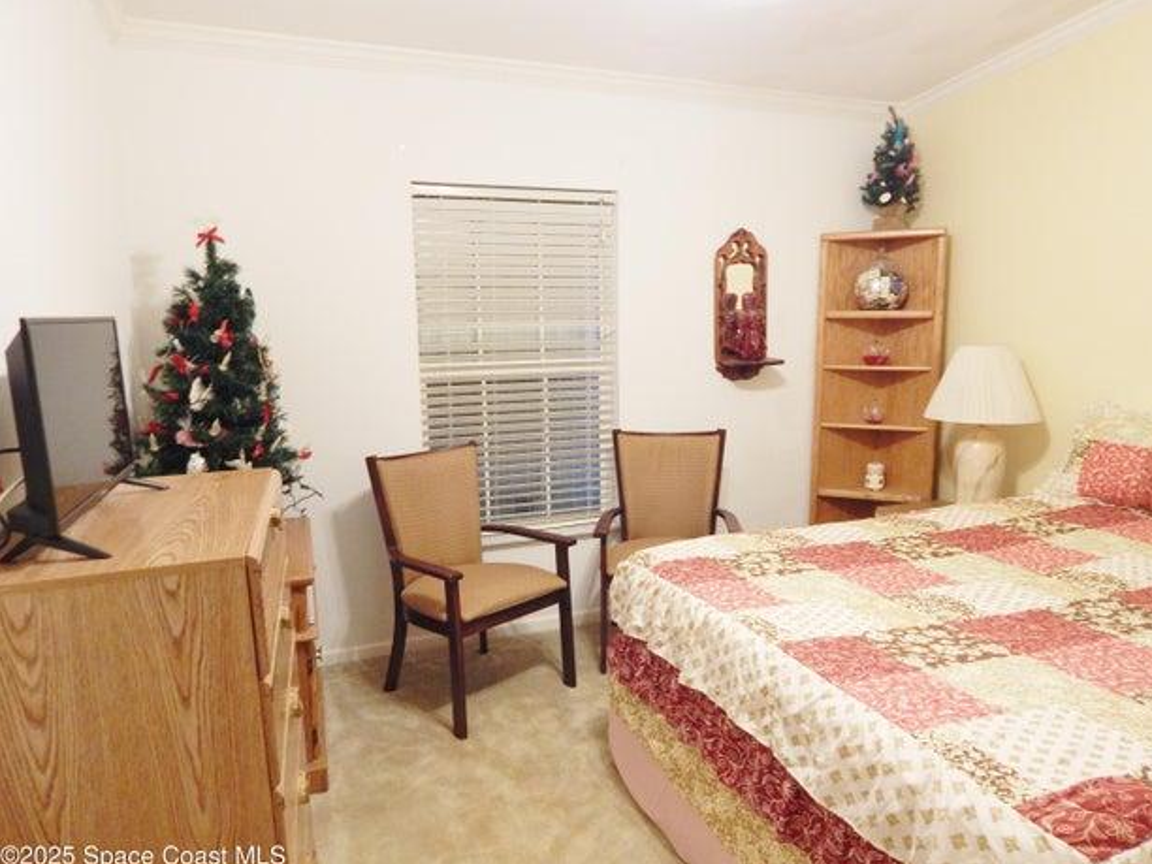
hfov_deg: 73.9
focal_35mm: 23
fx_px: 765
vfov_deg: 58.9
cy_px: 446
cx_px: 600
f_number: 3
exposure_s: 1/30
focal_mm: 4
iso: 250
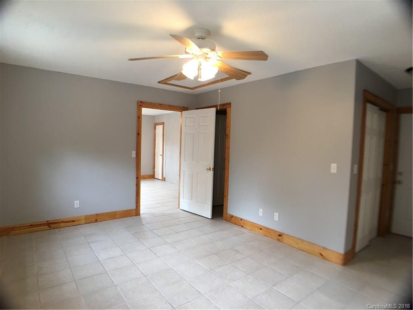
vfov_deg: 48.2
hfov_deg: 61.7
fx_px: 346
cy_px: 155
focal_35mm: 29
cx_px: 206
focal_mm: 4.15
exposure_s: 1/15
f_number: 2.2
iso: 32
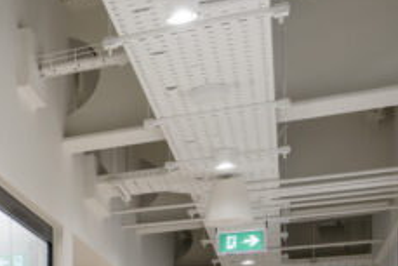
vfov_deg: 13.7
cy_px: 529
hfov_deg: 17.2
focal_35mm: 85
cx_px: -407
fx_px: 940
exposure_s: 1/4
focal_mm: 19
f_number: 10
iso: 160
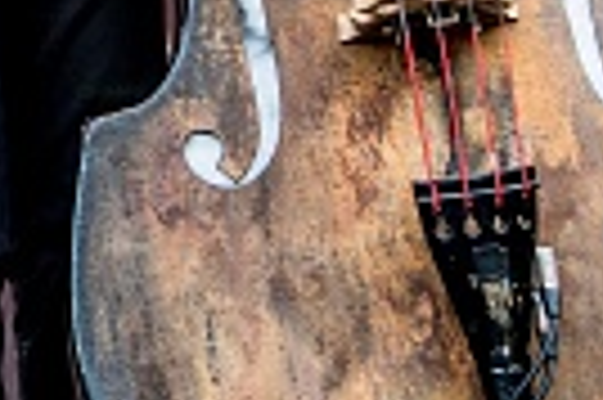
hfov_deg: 10.9
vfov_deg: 7.3
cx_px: -252
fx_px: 3061
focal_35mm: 183
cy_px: -312
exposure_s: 1/100
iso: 125
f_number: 2.8
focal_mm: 34
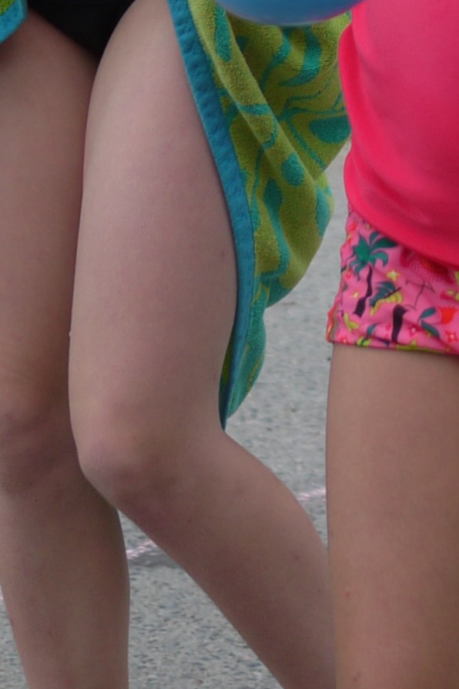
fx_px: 3560
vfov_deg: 10.8
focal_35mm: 186
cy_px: -263
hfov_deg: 7.3
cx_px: 485
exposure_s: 1/1300
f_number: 2
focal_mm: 20
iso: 100
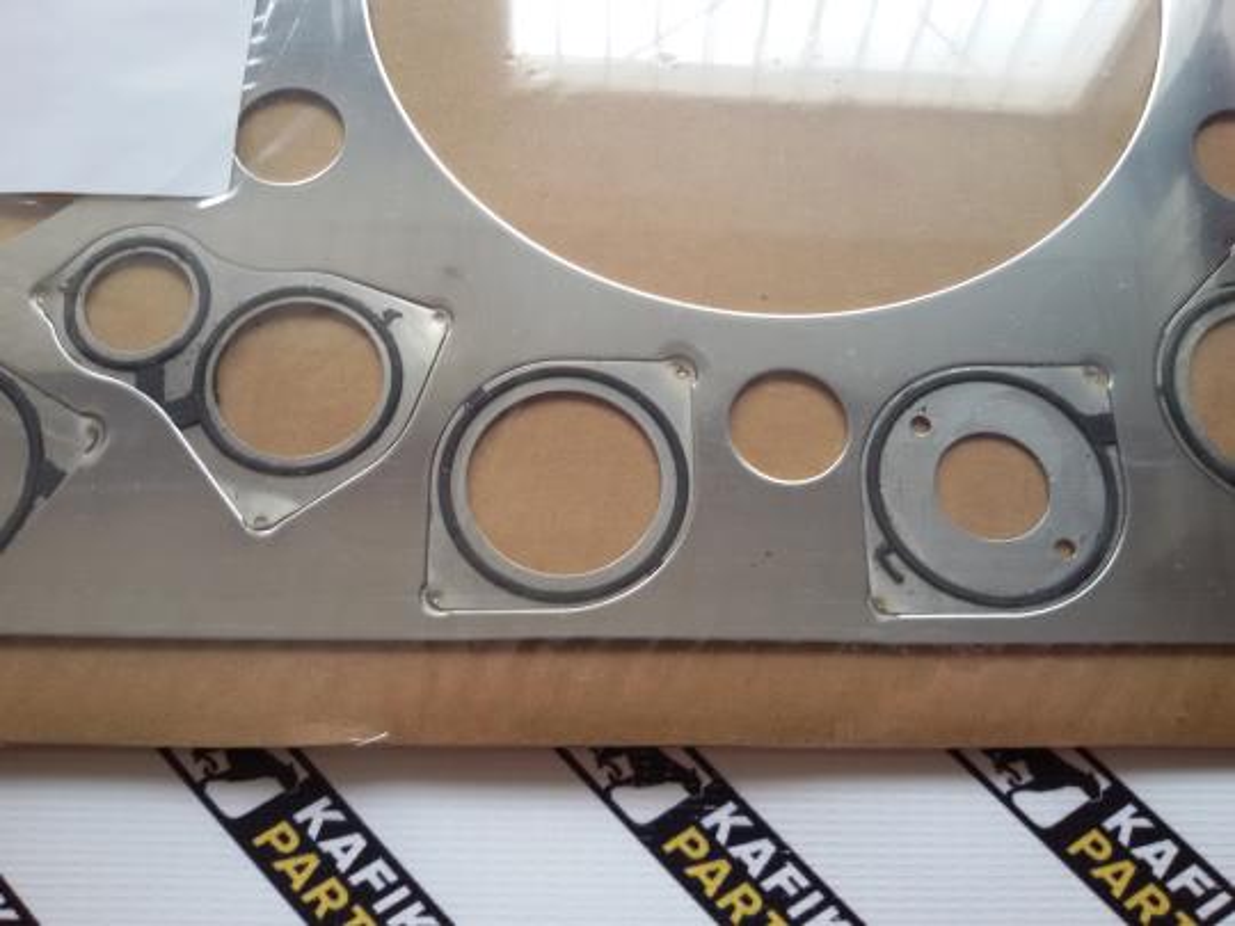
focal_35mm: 31
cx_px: 618
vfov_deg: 45.4
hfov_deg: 58.4
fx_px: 1106
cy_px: 463
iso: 40
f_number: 2.4
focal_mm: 2.93
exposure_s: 1/50
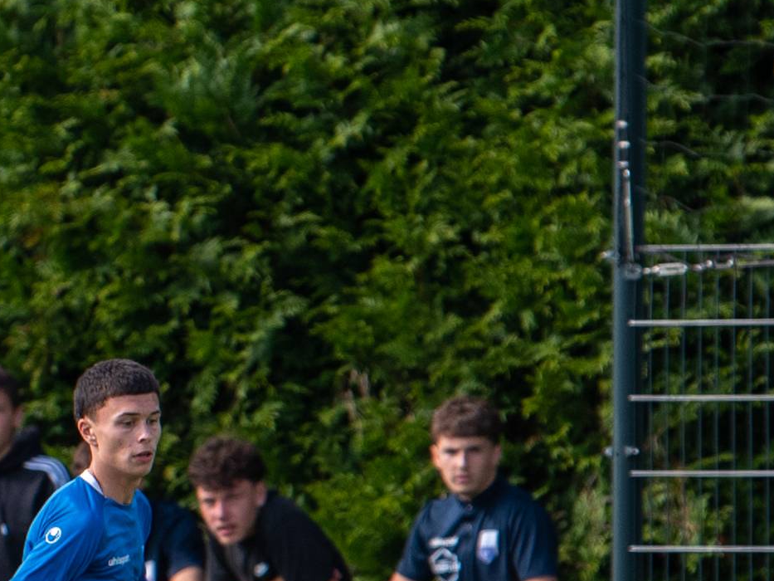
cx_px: 10
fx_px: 24957
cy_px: 357
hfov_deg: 1.8
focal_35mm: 1116
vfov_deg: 1.3
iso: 200
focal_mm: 180
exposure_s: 1/2500
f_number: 2.8
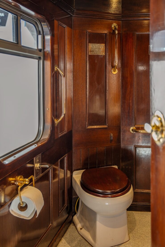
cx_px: 82
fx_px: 259
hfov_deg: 35.3
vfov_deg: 51.0
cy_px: 124
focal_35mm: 38
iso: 500
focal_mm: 37.7
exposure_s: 1/40
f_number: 2.8
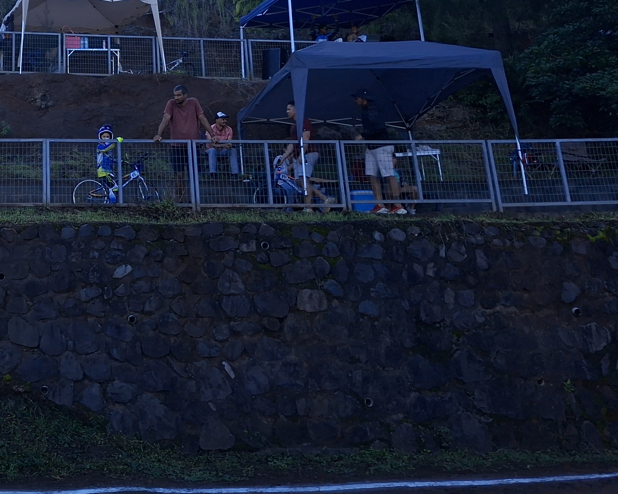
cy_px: 53
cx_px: 40
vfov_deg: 31.9
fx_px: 823
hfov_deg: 37.9
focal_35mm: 45
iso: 50
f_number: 1.8
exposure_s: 1/1658
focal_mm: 5.54
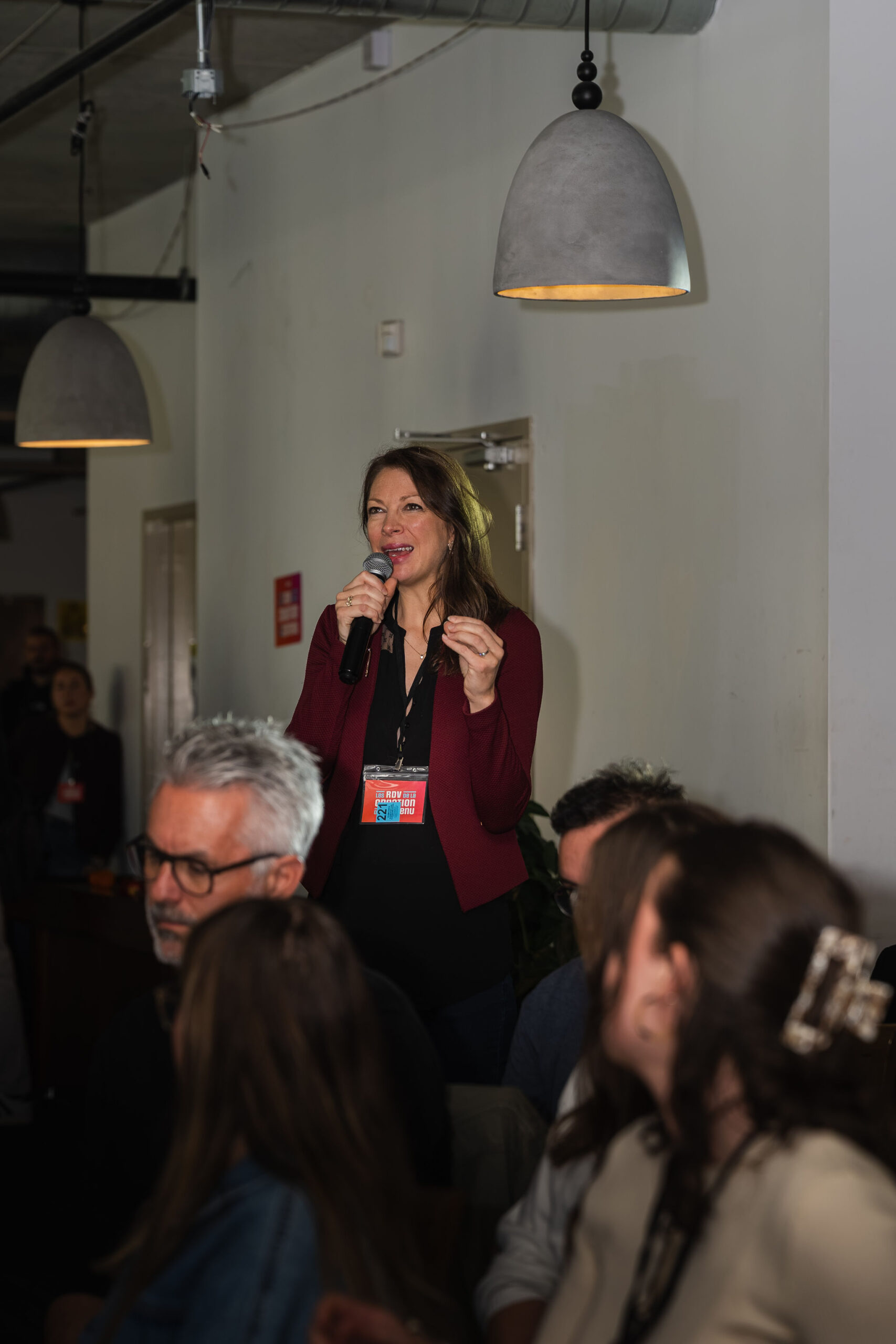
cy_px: 672
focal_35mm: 105
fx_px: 3919
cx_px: 448
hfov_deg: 13.0
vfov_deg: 19.5
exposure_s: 1/250
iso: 200
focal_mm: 70
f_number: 2.8
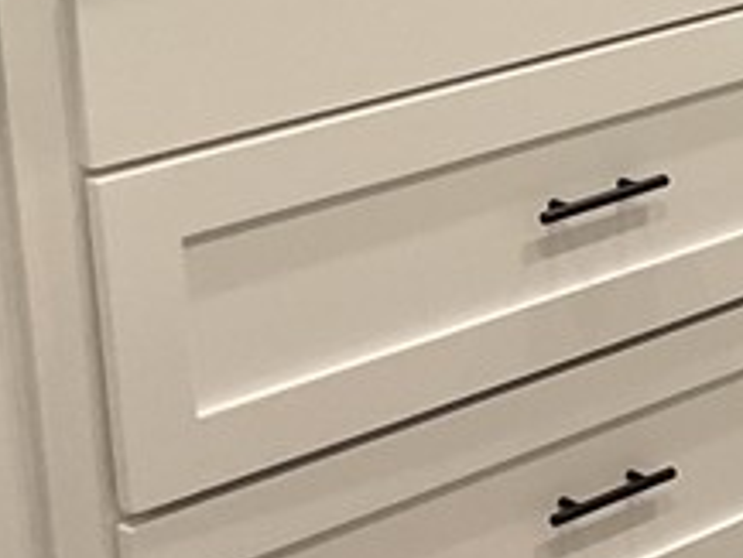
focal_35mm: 137
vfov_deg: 10.7
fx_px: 2942
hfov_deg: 13.0
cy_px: -110
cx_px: 1328
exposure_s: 1/60
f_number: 1.8
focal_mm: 3
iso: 100
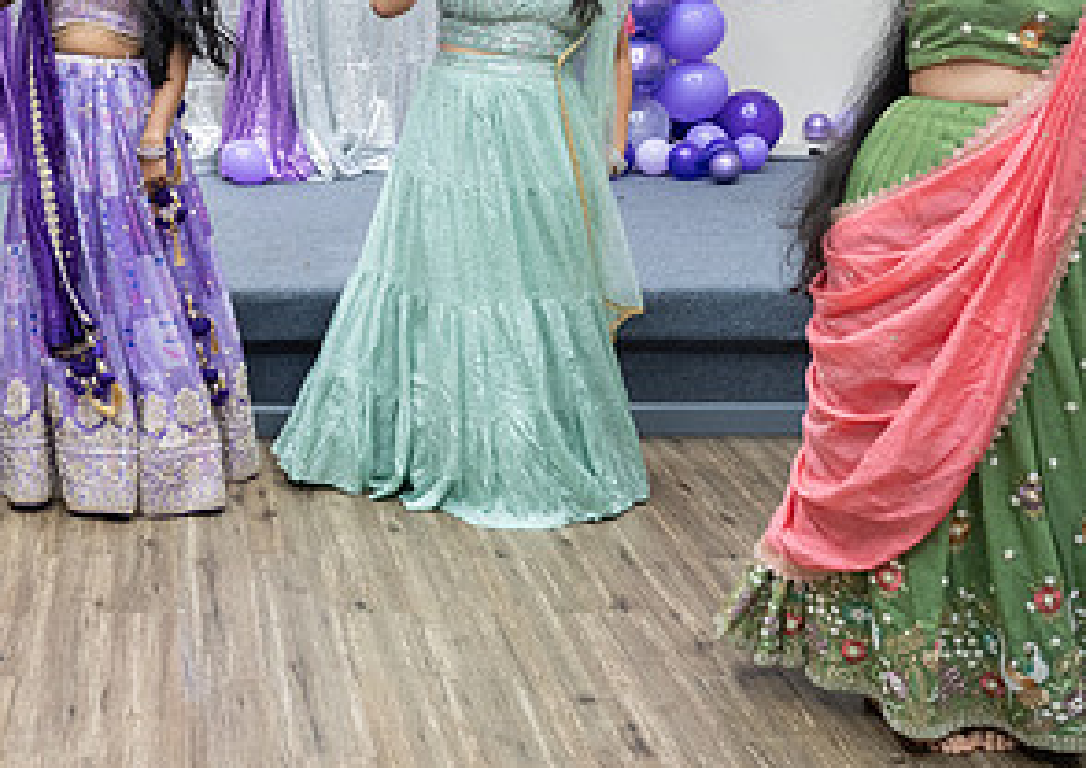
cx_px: 105
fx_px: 1783
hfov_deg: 32.2
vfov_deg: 24.2
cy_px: 245
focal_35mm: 58
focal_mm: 26.5
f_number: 3.5
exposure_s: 1/160
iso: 1000
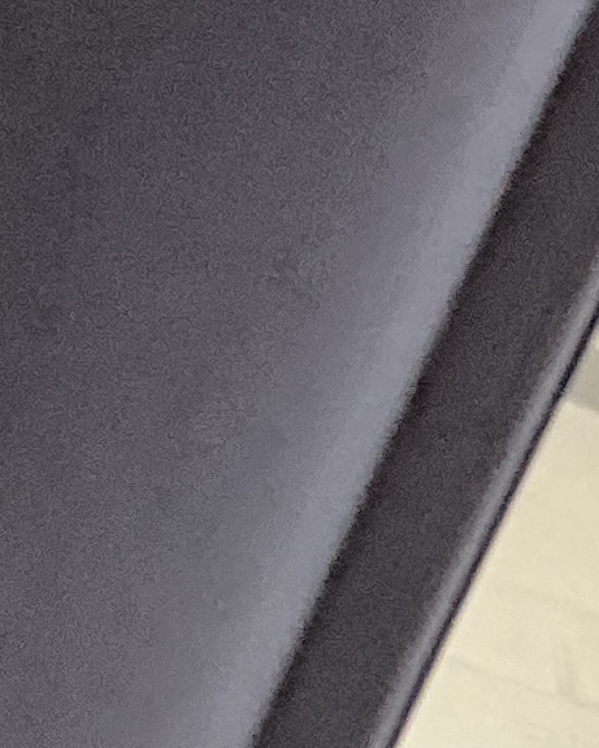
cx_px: 2334
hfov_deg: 6.4
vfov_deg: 9.2
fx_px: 4387
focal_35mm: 198
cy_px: 1504
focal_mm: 3
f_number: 1.8
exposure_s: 1/60
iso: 200
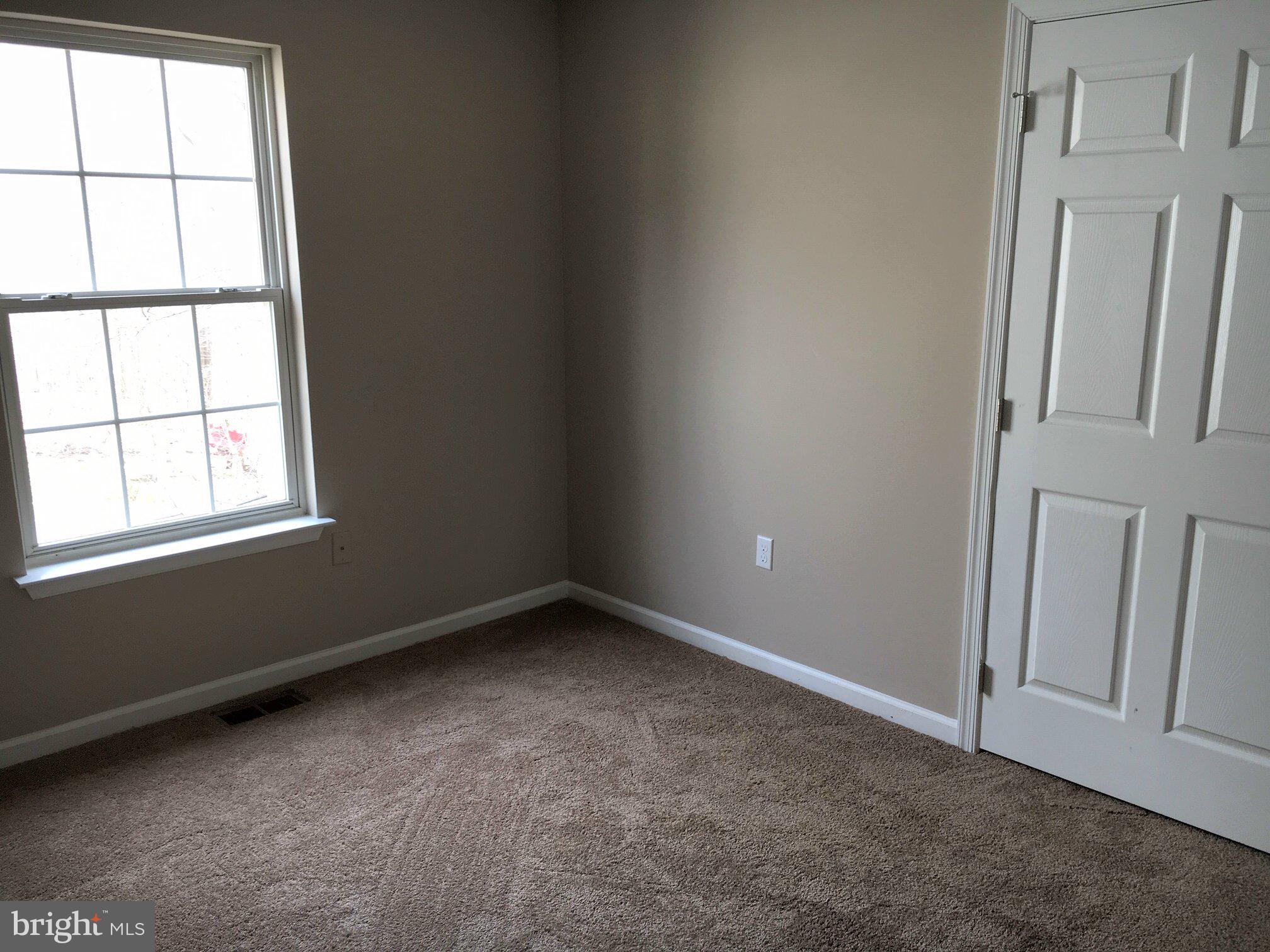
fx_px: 1064
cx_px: 635
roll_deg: -0.6
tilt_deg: -12.7
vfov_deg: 48.2
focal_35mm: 29
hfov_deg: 61.7
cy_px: 476
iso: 25
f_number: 2.2
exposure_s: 1/60
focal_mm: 4.15
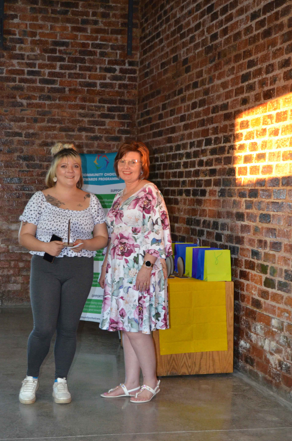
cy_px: 256
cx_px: 128
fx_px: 819
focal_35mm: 67
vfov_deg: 30.1
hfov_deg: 20.2
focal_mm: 38
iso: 1600
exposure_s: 1/60
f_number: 4.8
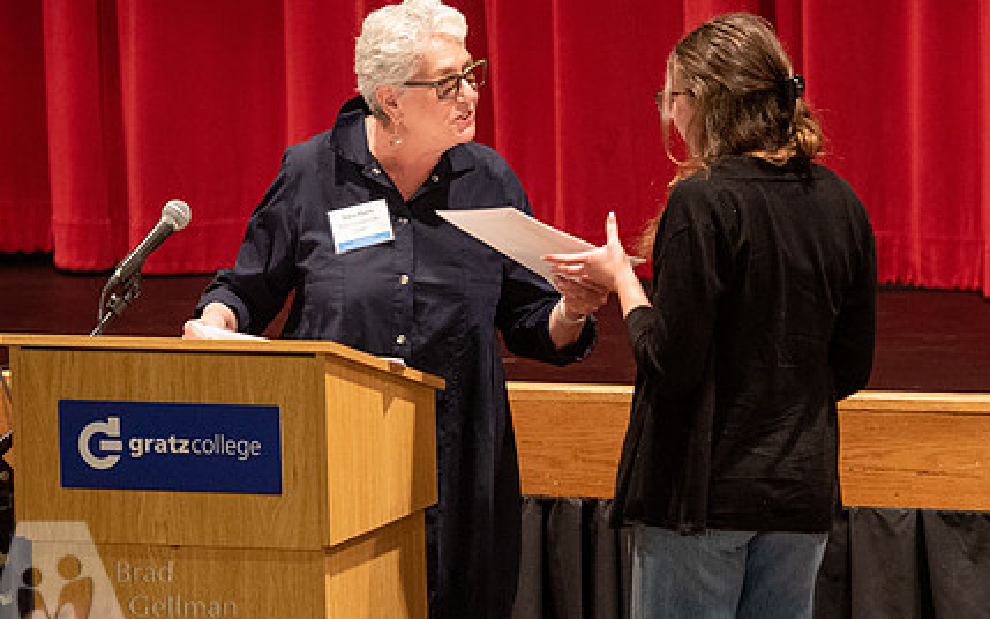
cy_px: 360
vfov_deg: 5.2
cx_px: 516
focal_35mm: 251
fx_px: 6771
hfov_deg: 8.4
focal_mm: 140
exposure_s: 1/80
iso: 2500
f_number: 2.8
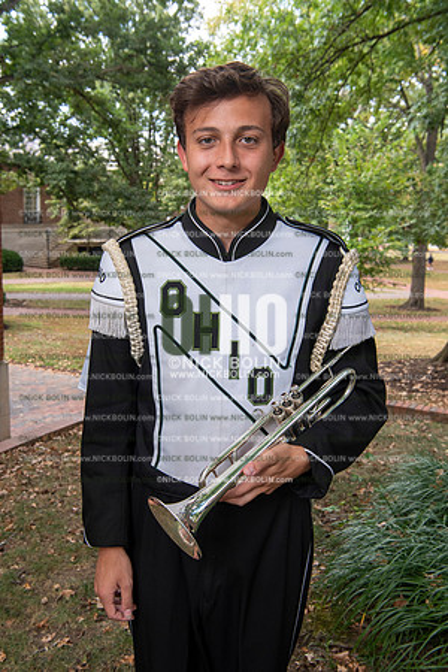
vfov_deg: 50.7
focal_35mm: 38
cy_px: 336
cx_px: 224
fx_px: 709
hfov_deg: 35.1
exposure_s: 1/100
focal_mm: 38
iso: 500
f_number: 8
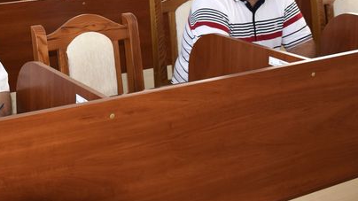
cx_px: 53
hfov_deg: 29.2
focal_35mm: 70
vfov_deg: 16.8
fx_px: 664
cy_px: -10
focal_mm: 24
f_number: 5.6
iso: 400
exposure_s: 1/125
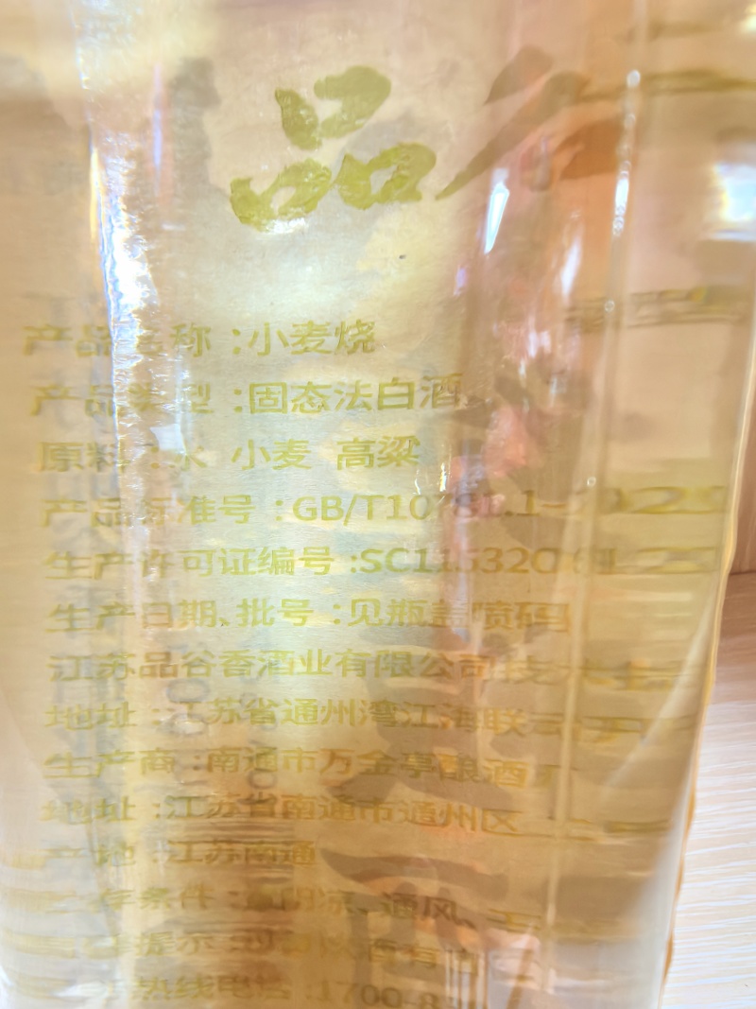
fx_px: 786
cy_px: 504
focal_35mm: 27
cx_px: 378
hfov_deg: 51.3
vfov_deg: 65.3
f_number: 2.2
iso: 320
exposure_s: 1/50
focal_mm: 1.95
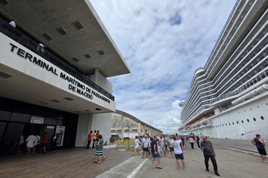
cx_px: 133
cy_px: 102
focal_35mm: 14
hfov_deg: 104.3
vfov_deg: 80.6
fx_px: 104
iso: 40
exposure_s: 1/3143
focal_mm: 2.2
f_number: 1.9
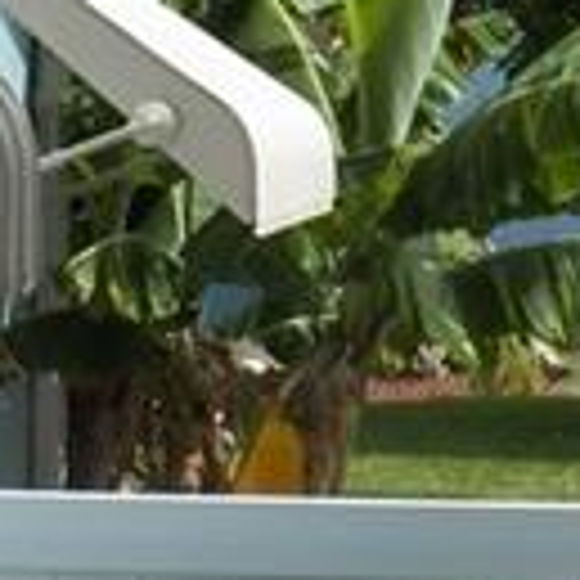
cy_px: 144
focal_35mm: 163
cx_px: 205
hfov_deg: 10.7
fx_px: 3090
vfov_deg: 10.7
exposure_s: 1/1250
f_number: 4
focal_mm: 5.5
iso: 125
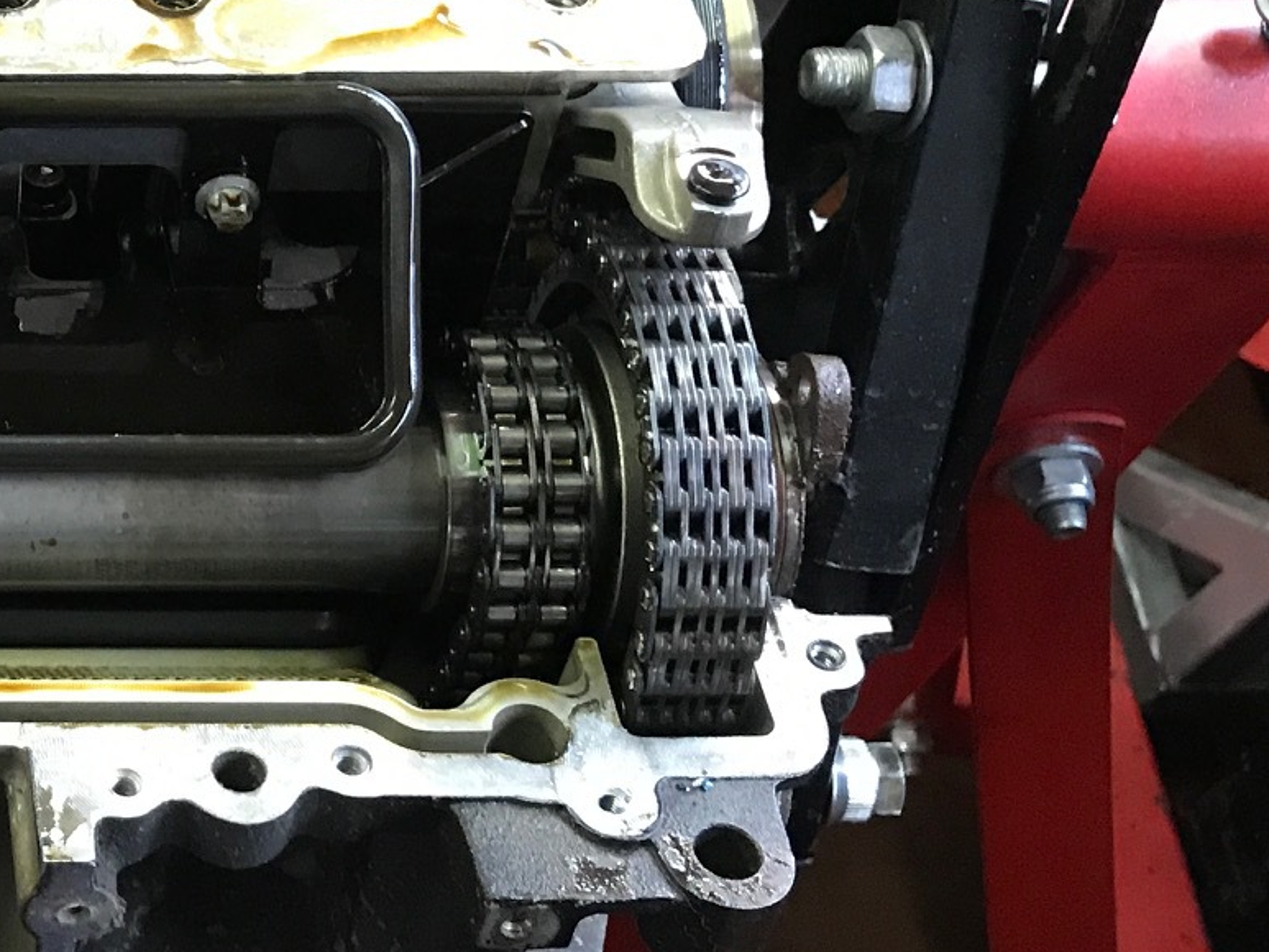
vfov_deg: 20.1
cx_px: -202
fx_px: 2677
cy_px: 287
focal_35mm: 73
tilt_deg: -57.0
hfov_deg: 24.5
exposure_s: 1/14
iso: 100
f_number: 1.8
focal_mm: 3.99
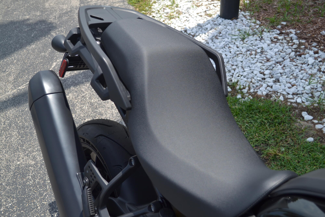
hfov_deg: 49.6
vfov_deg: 34.2
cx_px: 162
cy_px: 108
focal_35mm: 39
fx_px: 352
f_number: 4.2
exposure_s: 1/500
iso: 100
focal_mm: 26
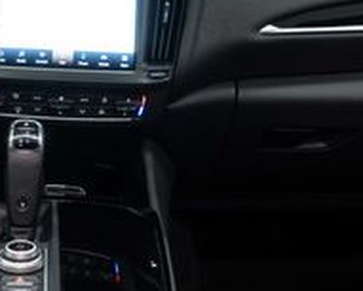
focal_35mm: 88
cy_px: 142
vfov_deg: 17.5
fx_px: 946
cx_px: 65
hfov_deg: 21.4
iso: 640
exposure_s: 1/60
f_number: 3.2
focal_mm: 28
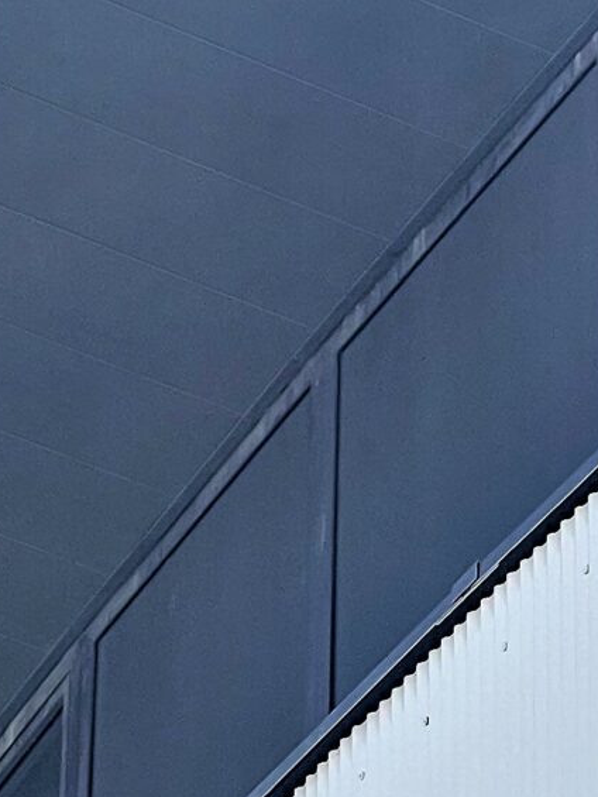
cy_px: 339
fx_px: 6677
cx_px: 409
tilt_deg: +33.1
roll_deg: -1.4
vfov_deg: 6.8
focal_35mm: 290
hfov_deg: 5.1
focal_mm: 7.5
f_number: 2.2
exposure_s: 1/943
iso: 20
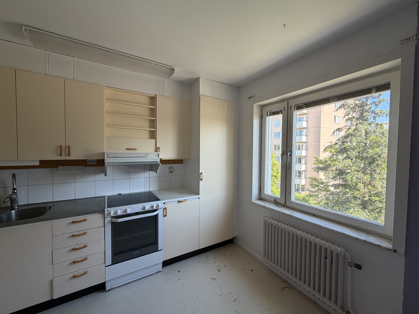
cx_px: 210
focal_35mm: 14
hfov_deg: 102.1
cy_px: 157
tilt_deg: -1.6
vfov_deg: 85.7
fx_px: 169
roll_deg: -0.1
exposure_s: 1/121
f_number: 2.2
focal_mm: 2.22
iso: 80
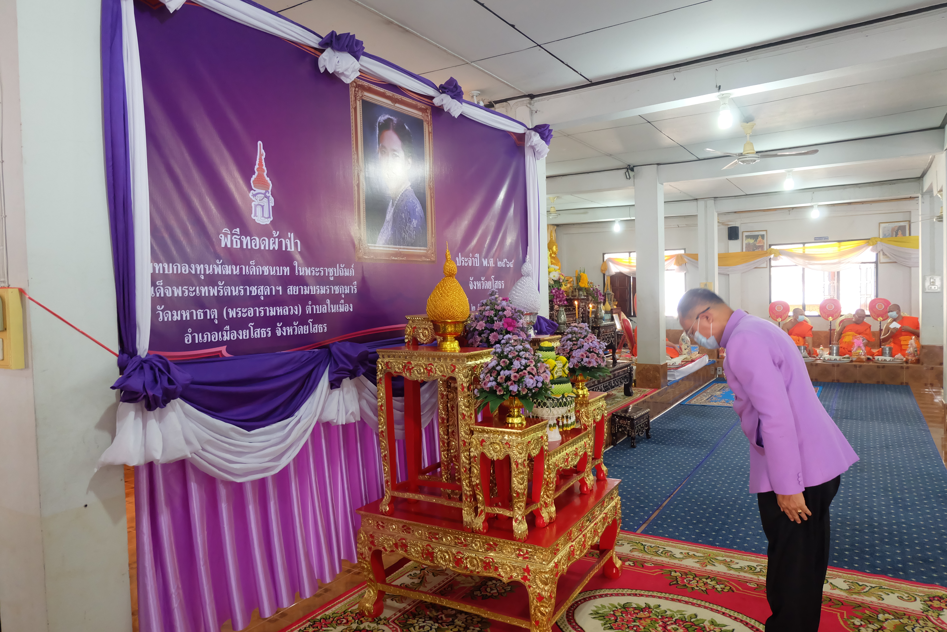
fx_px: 631
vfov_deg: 53.1
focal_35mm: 24
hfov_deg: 73.7
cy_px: 316
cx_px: 474
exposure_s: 1/70
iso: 2500
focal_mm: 16
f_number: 3.5
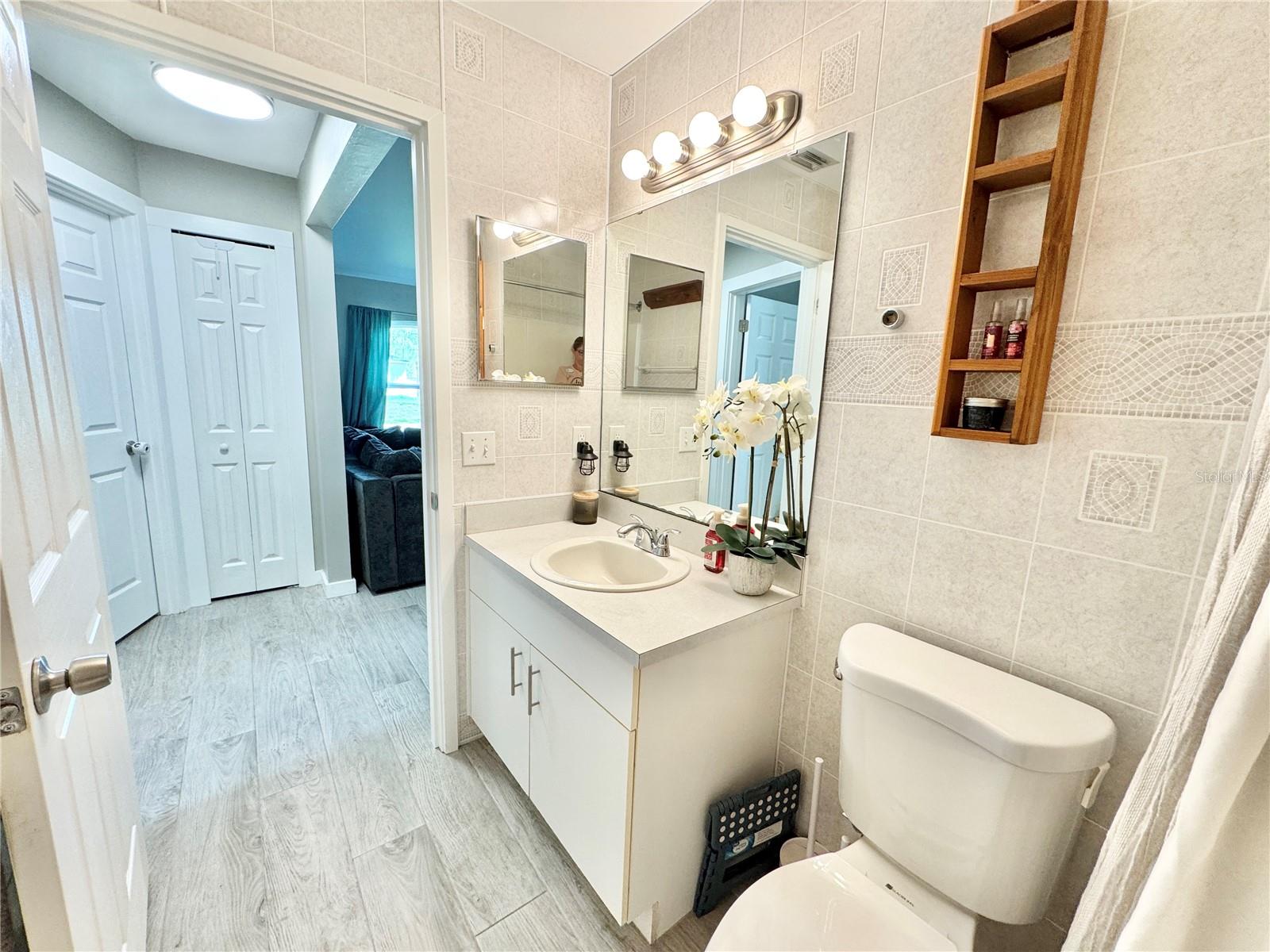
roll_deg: -2.1
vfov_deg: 85.7
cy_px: 476
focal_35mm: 14
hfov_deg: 102.1
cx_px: 635
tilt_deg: -9.5
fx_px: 514
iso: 160
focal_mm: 2.22
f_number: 2.2
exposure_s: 1/120
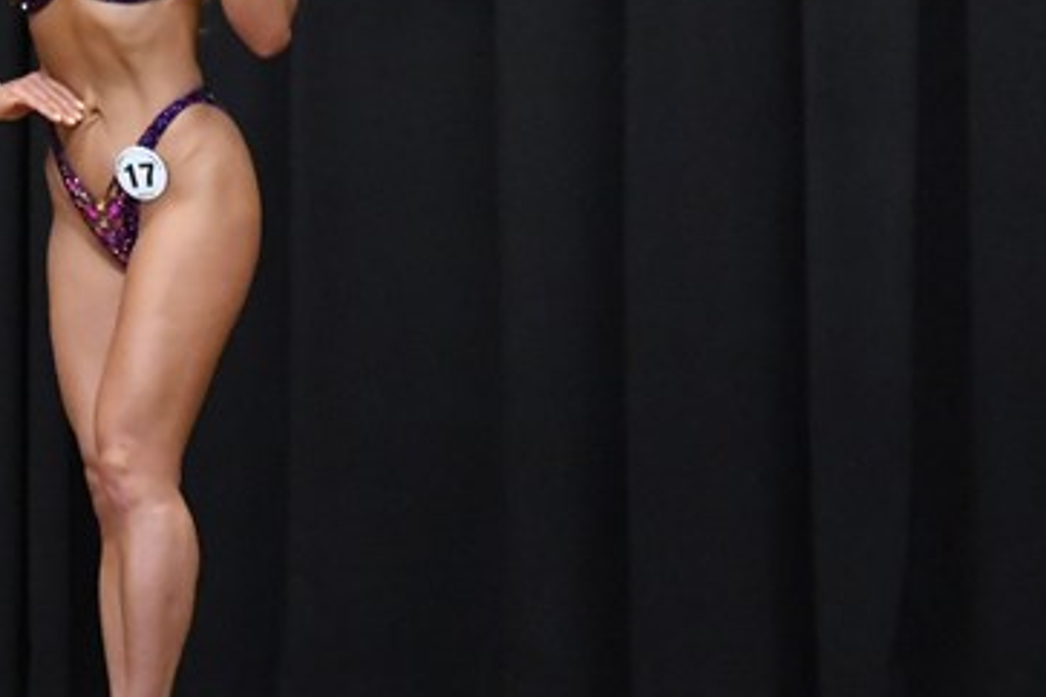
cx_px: 140
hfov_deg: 4.3
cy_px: 242
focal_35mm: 480
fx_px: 13946
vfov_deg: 2.9
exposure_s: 1/400
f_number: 5.6
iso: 8000
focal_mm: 150
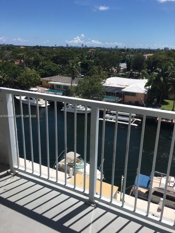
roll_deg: -1.8
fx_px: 195
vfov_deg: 61.7
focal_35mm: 29
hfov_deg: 48.2
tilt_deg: -17.3
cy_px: 116
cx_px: 88
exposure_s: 1/2198
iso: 25
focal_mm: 4.15
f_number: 2.2
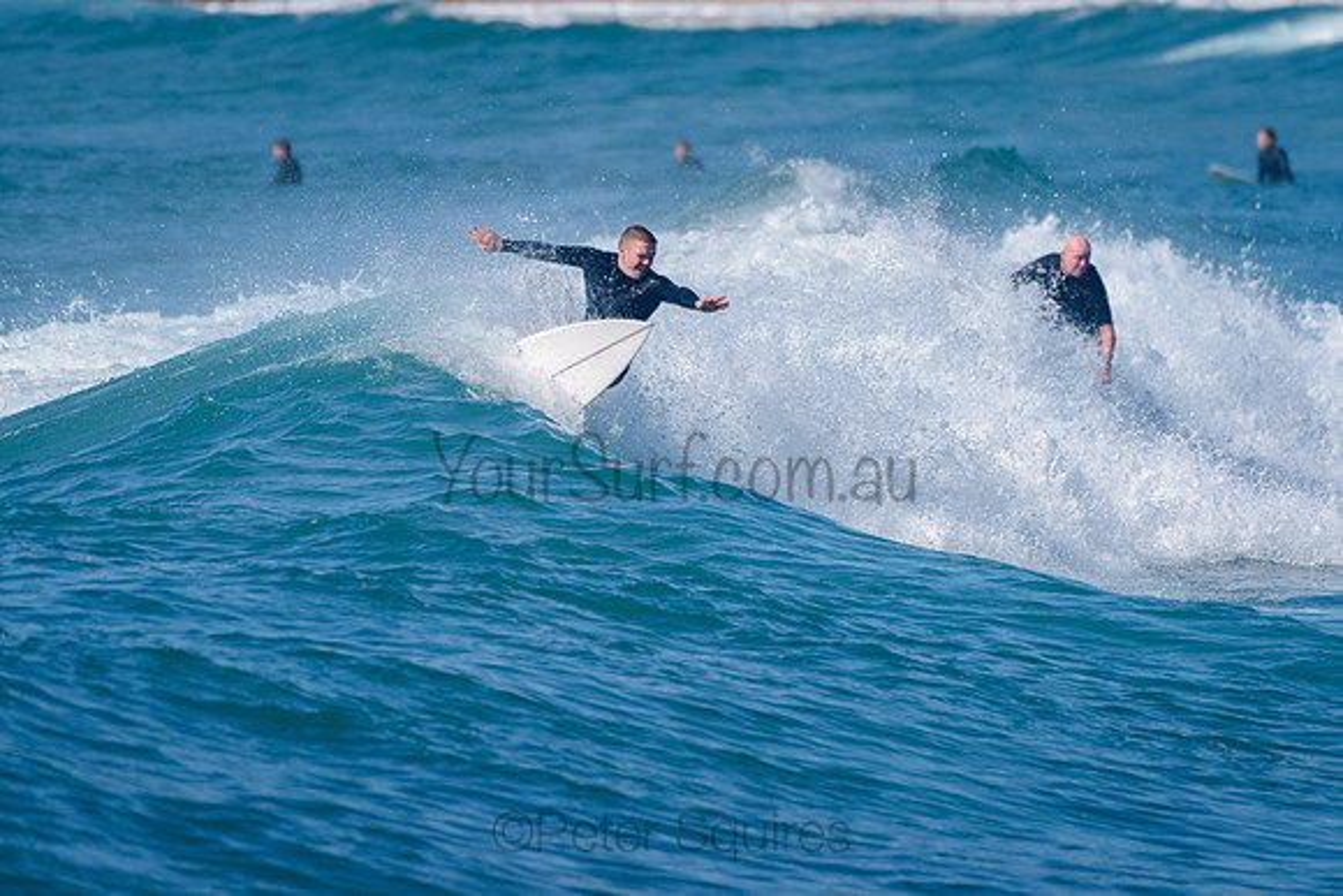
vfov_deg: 2.2
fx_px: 22865
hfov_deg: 3.4
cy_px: 347
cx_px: 676
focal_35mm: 613
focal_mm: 500
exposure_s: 1/2000
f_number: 5.6
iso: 140
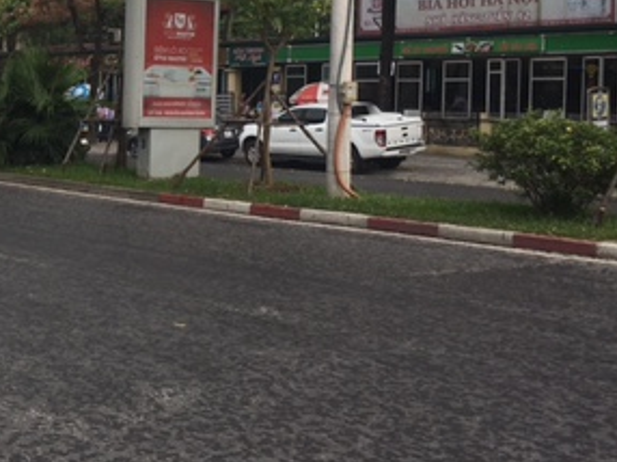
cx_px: 15
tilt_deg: -1.9
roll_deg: -1.7
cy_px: 164
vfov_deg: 22.5
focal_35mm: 65
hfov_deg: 28.2
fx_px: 1158
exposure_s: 1/466
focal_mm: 4.15
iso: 25
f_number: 2.2
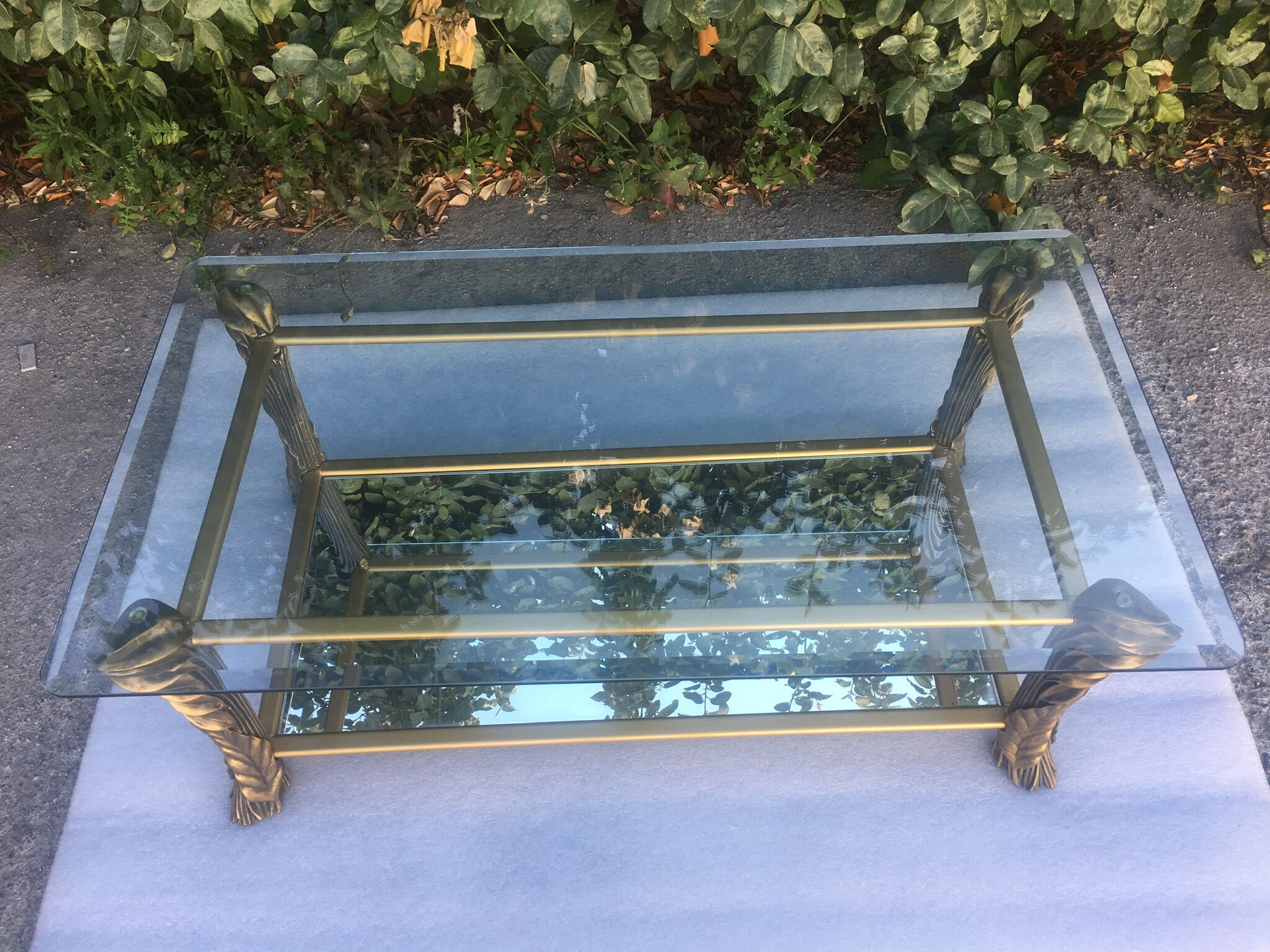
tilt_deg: -52.8
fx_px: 1064
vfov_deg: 48.2
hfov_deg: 61.7
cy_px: 476
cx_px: 635
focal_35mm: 29
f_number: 2.2
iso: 25
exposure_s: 1/155
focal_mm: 4.15
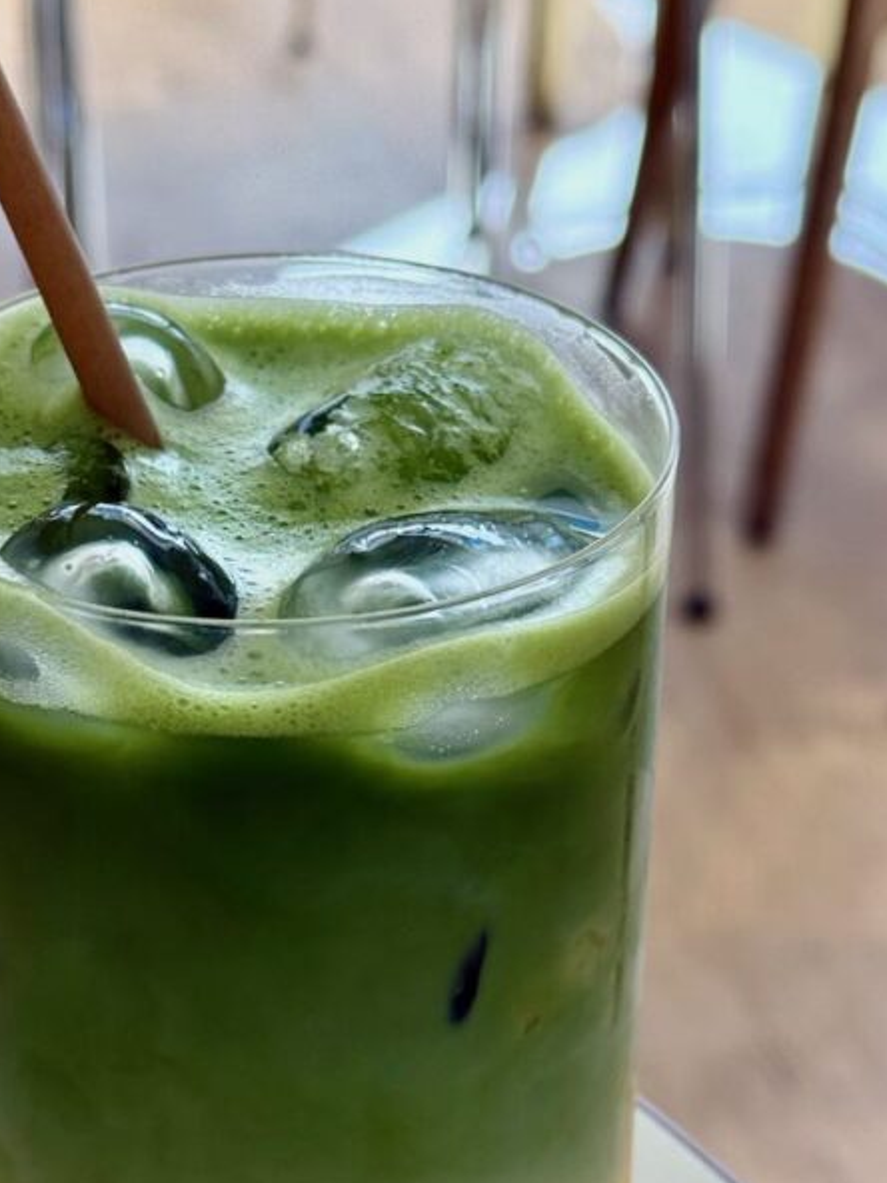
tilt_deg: -30.8
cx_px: 288
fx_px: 2836
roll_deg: +0.6
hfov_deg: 17.7
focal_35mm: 83
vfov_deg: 23.5
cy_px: 681
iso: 64
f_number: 1.78
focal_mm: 6.76
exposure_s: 1/386
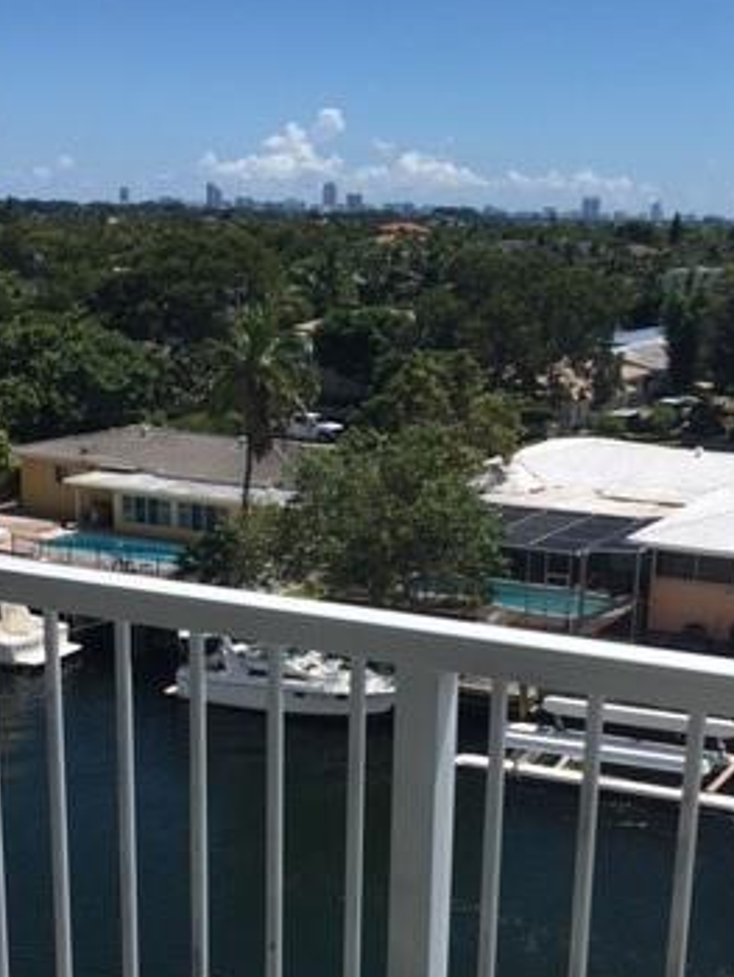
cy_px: 740
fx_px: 1497
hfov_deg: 27.6
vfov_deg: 35.3
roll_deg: -1.8
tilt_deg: -17.3
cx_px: 368
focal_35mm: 53
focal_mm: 4.15
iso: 25
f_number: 2.2
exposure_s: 1/2198
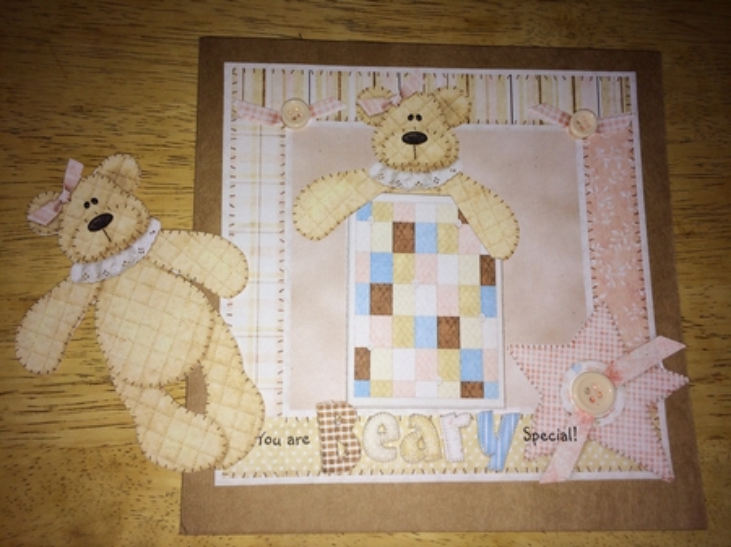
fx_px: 612
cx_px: 366
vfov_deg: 48.2
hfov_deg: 61.7
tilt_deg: -77.6
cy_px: 274
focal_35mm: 29
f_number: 2.2
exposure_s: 1/237
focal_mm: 4.15
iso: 32
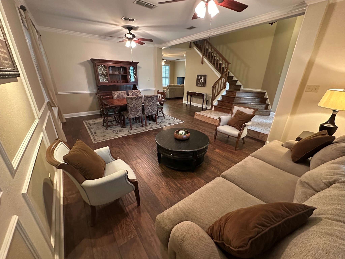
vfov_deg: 85.7
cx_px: 172
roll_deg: -1.5
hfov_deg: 102.1
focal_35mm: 14
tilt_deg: -20.3
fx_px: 140
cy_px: 130
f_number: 2.2
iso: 1000
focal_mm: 2.22
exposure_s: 1/60
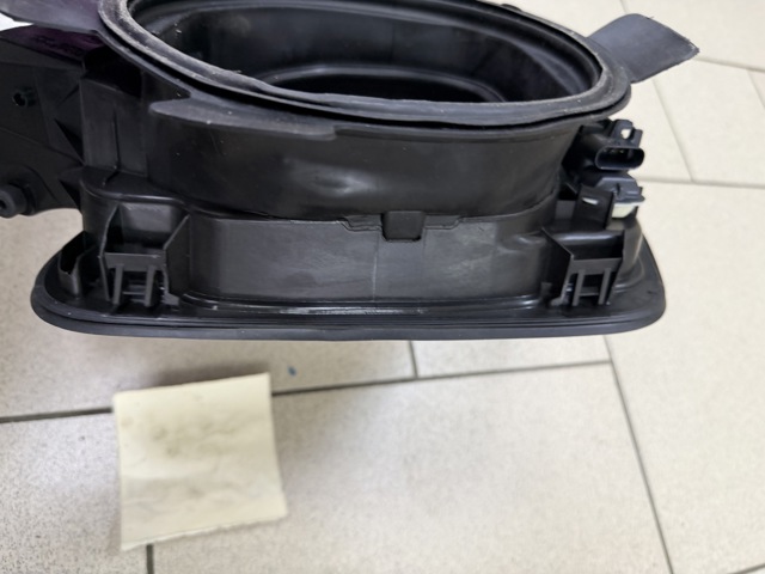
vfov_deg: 56.8
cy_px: 287
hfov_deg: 71.6
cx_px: 382
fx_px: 530
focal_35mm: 24
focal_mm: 6.76
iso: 200
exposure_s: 1/50
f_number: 1.78
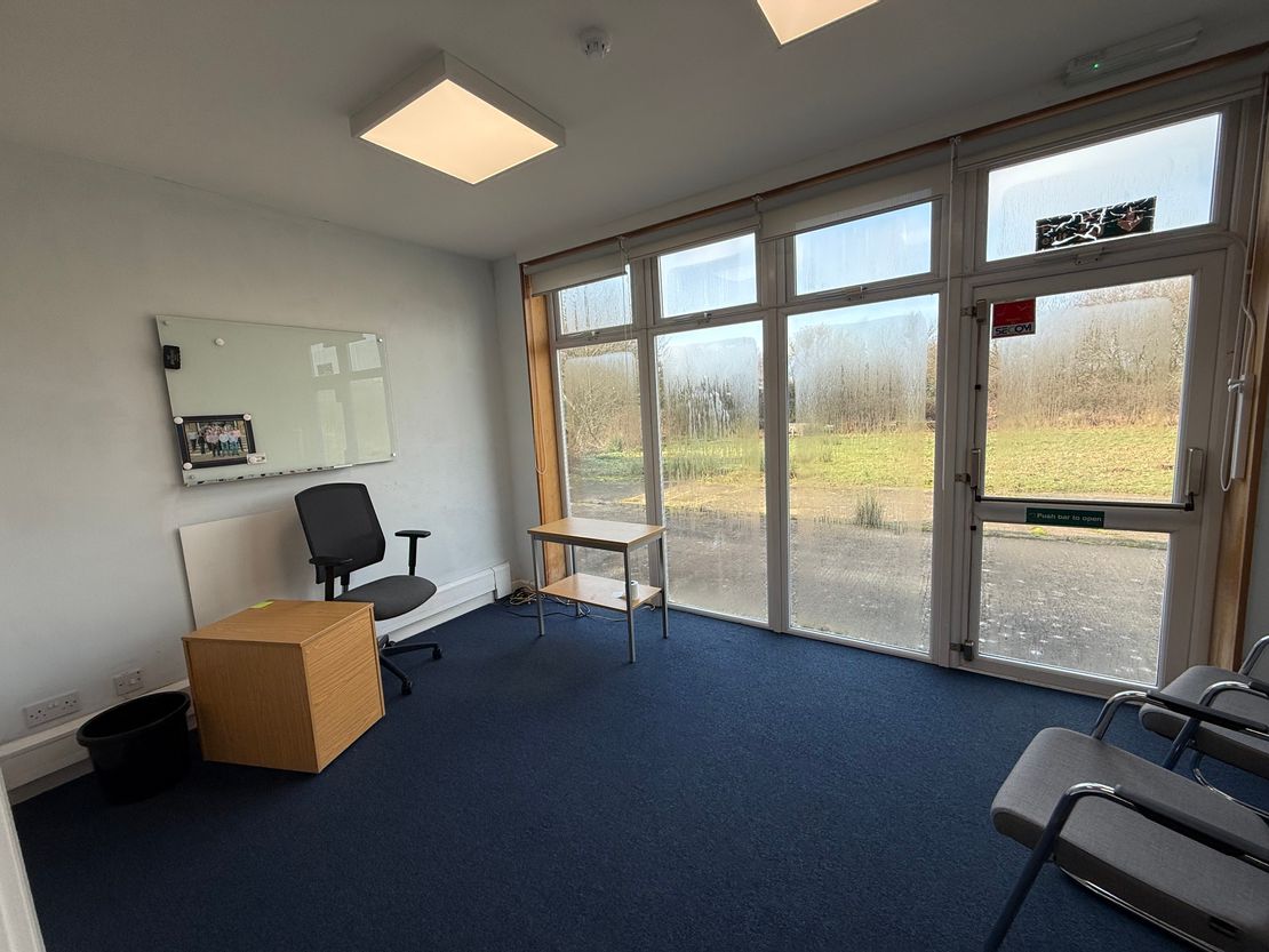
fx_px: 513
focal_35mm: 14
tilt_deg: -6.3
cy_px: 476
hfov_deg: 102.1
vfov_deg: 85.7
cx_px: 634
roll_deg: +4.0
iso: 64
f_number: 2.2
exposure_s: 1/313
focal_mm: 2.22
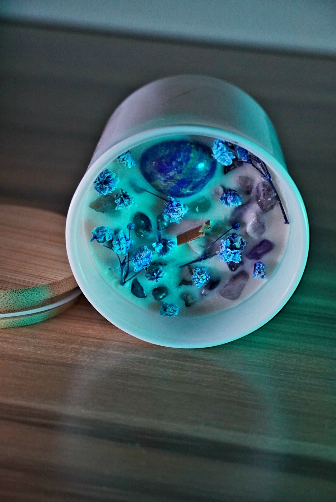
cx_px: 168
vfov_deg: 25.5
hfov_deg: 17.2
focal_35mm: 80
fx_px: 1111
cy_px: 251
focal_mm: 53
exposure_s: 1/100
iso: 4000
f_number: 5
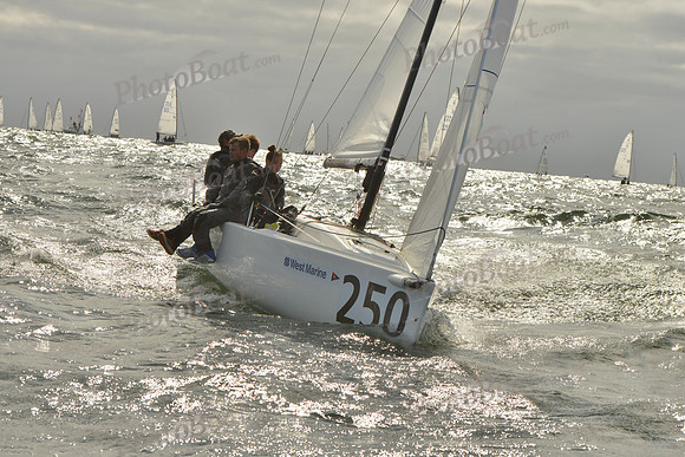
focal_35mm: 90
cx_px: 342
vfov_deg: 15.2
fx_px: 1713
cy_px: 228
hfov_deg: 22.6
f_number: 11
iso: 400
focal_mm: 90
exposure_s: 1/2000
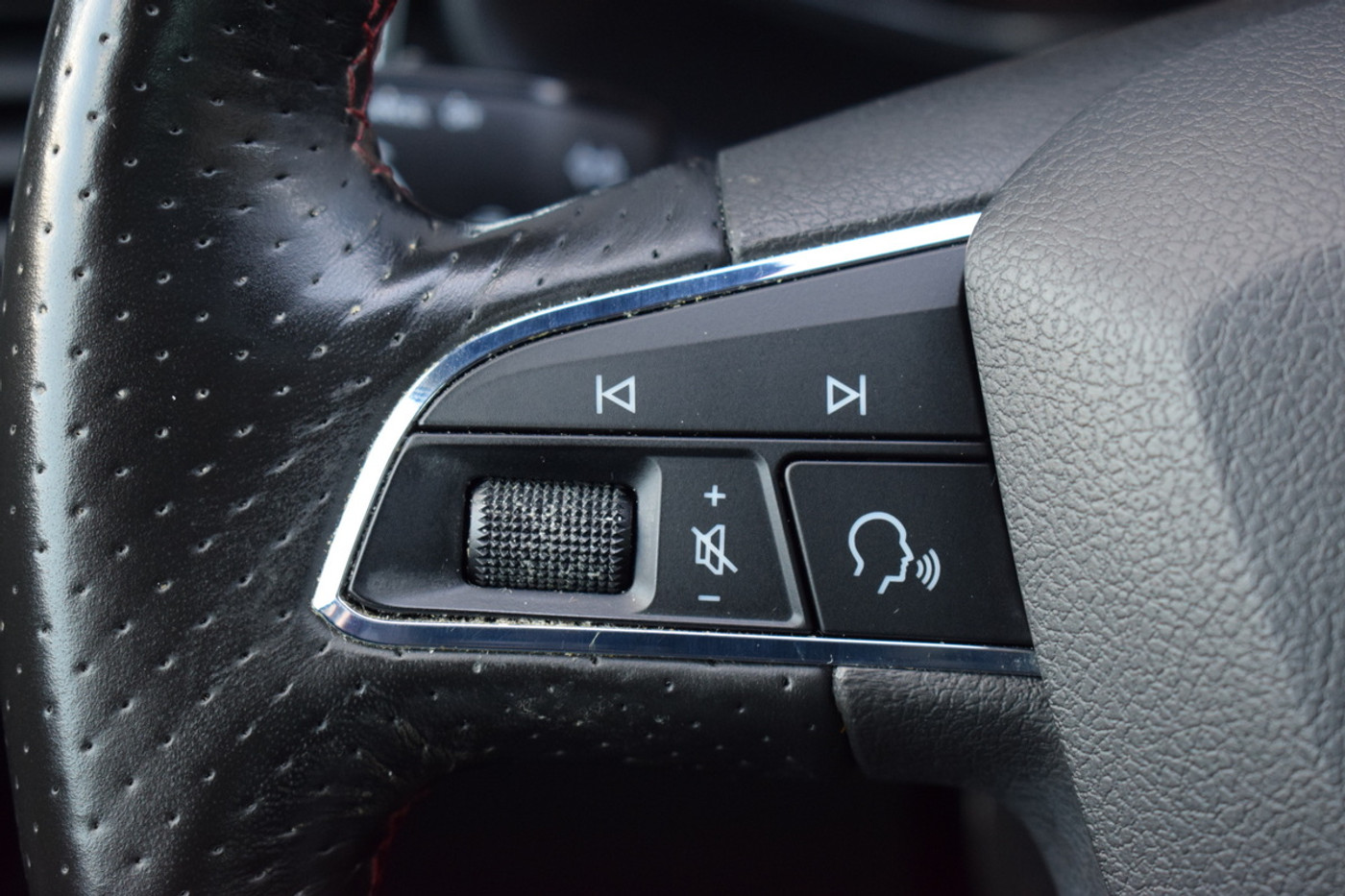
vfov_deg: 18.2
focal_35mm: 75
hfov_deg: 27.0
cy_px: 448
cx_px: 672
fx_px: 2802
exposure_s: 1/60
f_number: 5.6
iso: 1250
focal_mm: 50
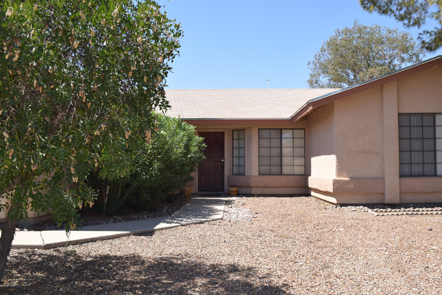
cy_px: 148
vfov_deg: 36.9
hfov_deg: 53.1
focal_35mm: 36
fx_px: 442
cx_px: 221
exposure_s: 1/200
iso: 100
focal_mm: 24
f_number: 9
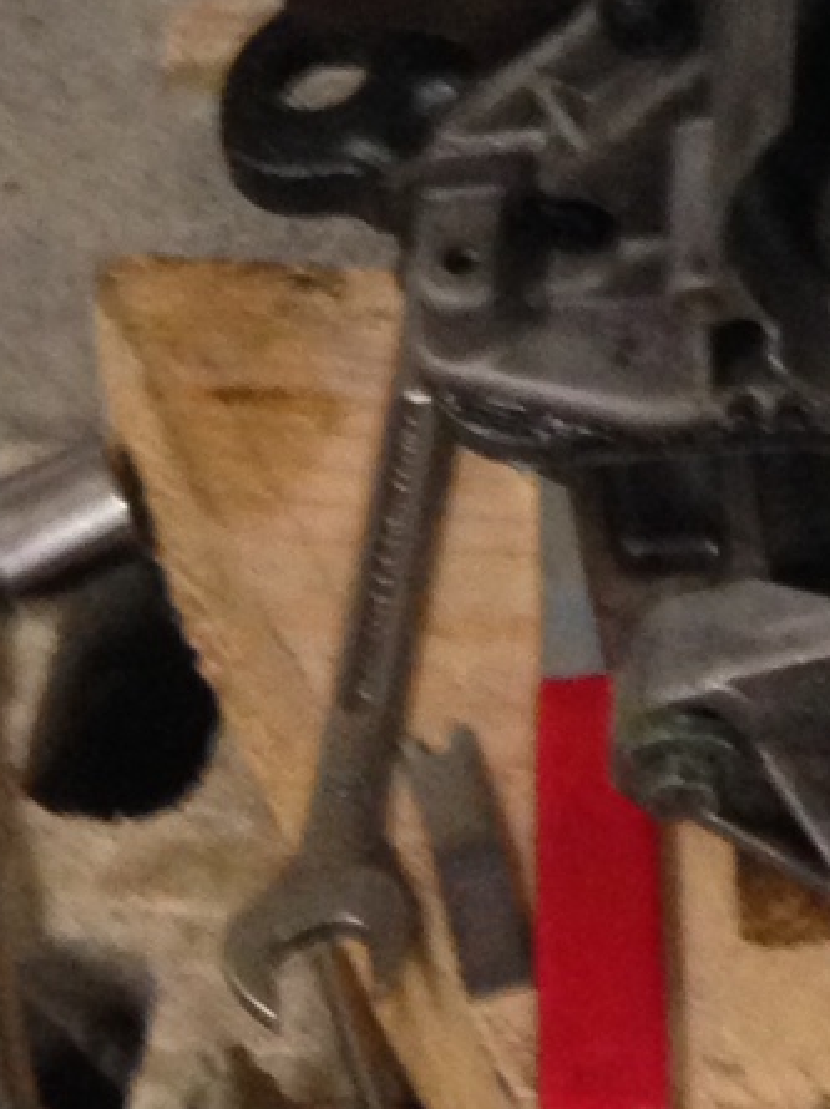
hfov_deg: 9.4
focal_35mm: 152
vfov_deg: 11.7
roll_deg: -4.5
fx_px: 4866
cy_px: -1102
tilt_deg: -34.6
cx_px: 1383
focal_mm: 4.12
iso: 250
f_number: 2.4
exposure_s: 1/20
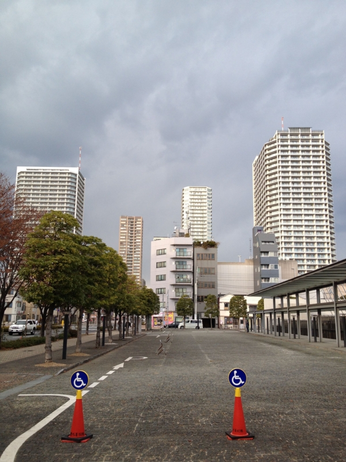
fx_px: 466
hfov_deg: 40.7
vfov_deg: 52.6
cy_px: 231
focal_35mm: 35
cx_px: 173
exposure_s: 1/378
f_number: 2.4
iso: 64
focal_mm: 4.28
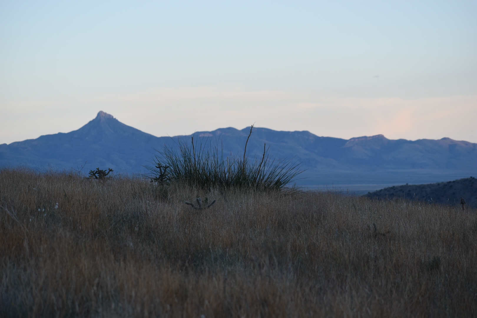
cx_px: 238
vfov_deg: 9.1
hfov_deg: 13.7
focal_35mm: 150
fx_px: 1987
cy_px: 159
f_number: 5.6
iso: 320
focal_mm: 100
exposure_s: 1/500
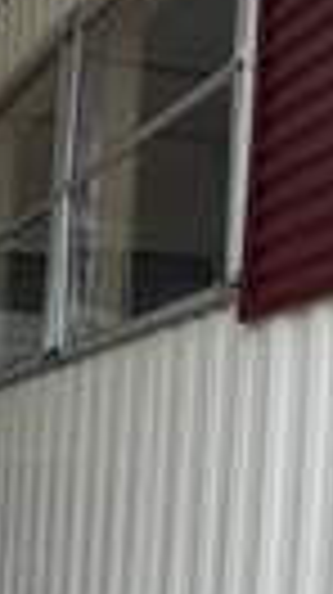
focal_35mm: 95
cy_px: 448
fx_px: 1495
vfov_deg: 22.3
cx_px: -598
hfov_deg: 10.1
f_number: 1.78
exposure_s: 1/1653
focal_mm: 6.76
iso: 80
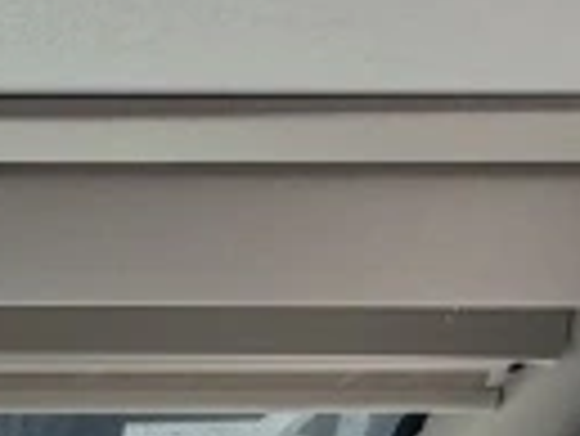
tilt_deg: -31.7
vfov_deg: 11.8
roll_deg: -2.7
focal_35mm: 87
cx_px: -337
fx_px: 1459
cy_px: 1196
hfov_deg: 19.1
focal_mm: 2.22
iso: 40
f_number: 2.2
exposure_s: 1/251
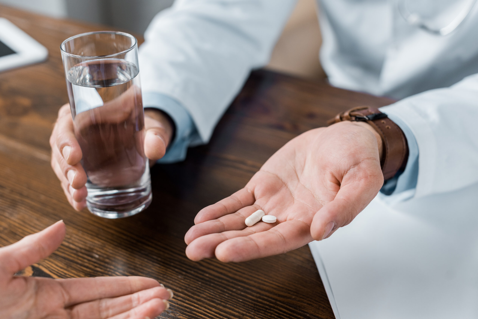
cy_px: 160
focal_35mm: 50
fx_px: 664
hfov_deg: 39.6
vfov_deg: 27.0
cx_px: 239
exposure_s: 1/160
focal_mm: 50
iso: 400
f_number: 3.5
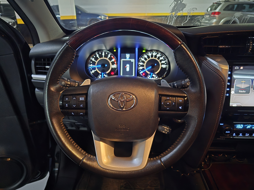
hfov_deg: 73.9
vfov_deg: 58.9
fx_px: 169
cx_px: 127
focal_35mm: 23
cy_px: 95
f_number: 1.7
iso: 2500
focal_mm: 6.3
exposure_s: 1/30
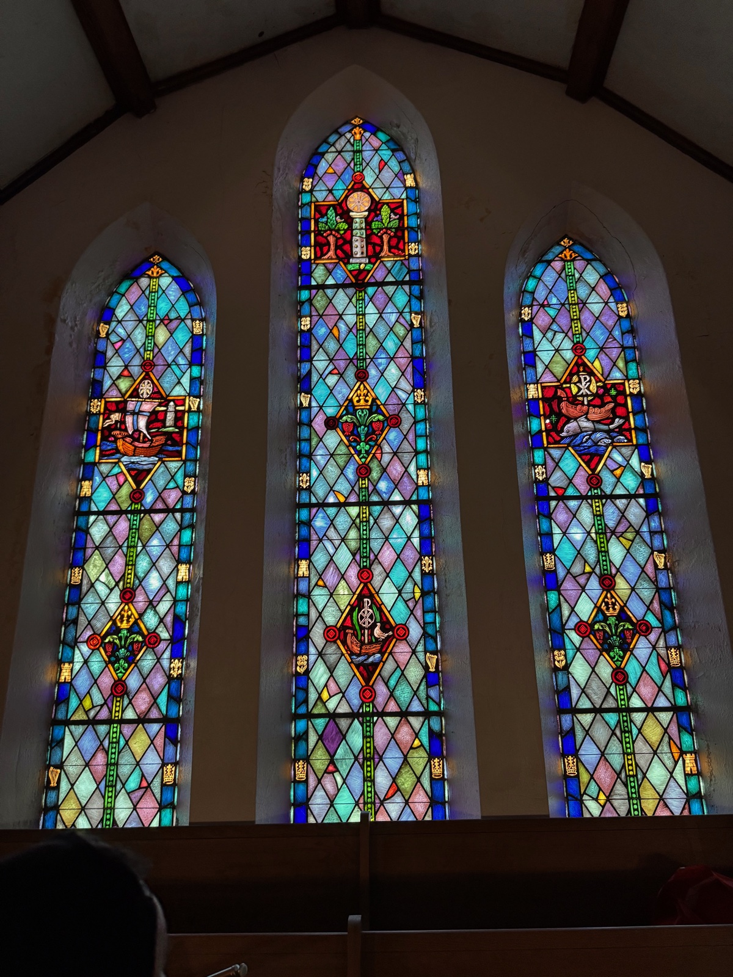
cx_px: 366
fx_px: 678
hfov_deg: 56.8
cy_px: 488
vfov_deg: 71.6
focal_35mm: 24
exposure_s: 1/62
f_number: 1.78
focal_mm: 6.76
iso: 200
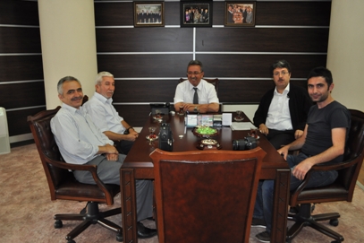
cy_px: 123
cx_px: 177
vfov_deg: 39.9
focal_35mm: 33
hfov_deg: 57.2
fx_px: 334
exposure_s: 1/60
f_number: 3.8
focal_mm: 20
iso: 800
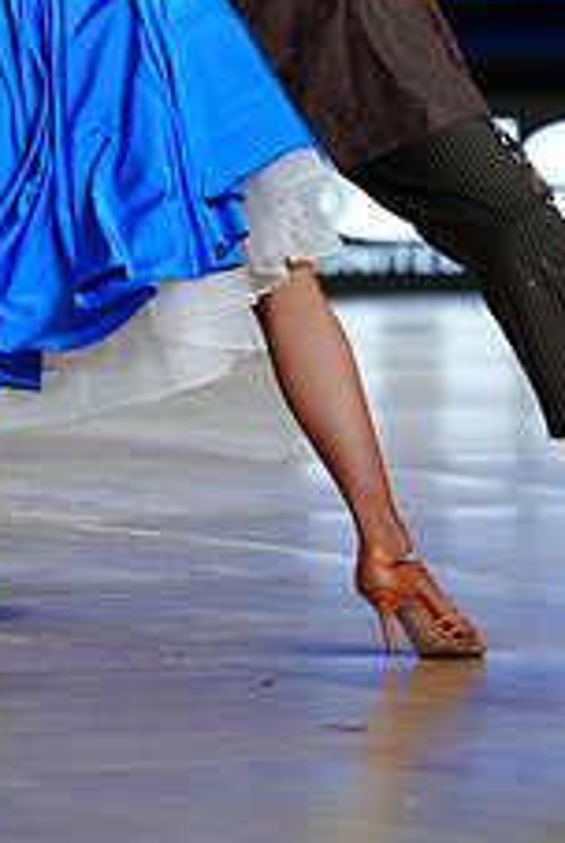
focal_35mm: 385
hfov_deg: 3.6
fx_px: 9035
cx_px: -43
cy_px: -212
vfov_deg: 5.3
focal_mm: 151
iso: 320
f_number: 2.8
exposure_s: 1/400
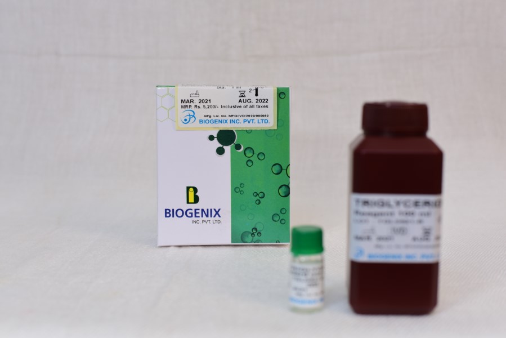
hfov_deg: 39.6
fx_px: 703
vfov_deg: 27.0
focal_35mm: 50
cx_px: 253
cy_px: 169
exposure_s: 1/80
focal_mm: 50
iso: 320
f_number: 6.3
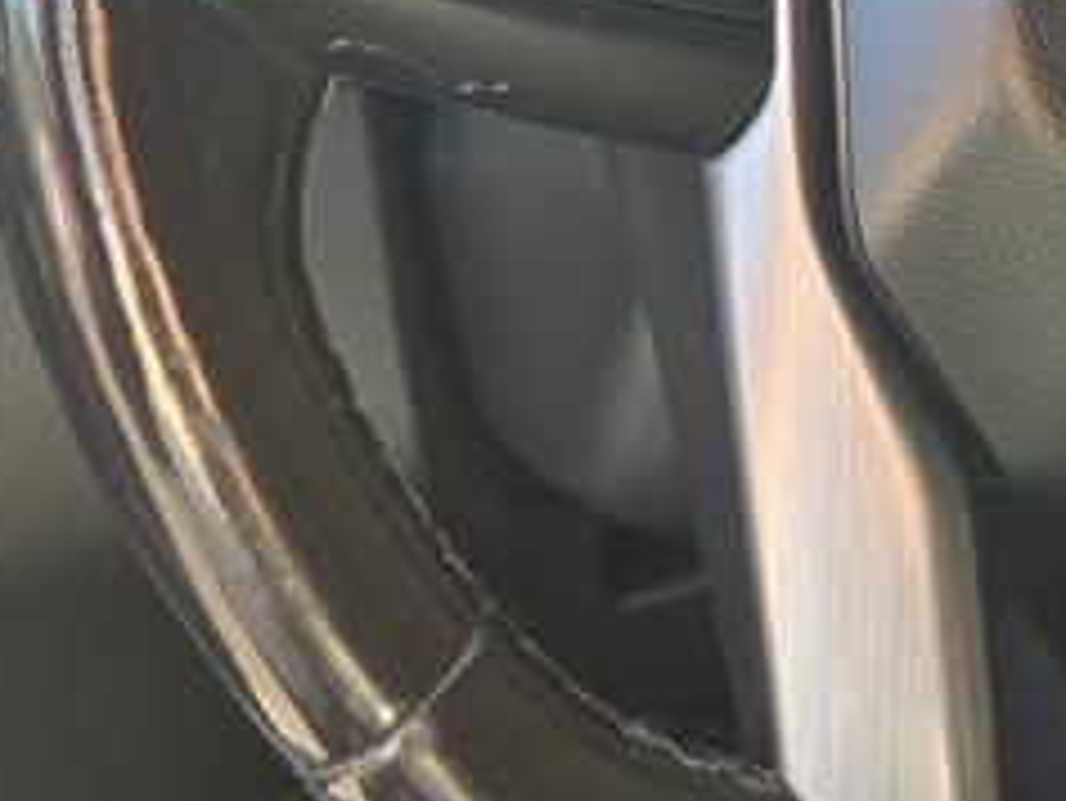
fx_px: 1910
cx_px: 976
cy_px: 9
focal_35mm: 62
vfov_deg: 22.8
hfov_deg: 29.8
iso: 100
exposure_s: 1/180
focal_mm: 5.4
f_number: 1.8
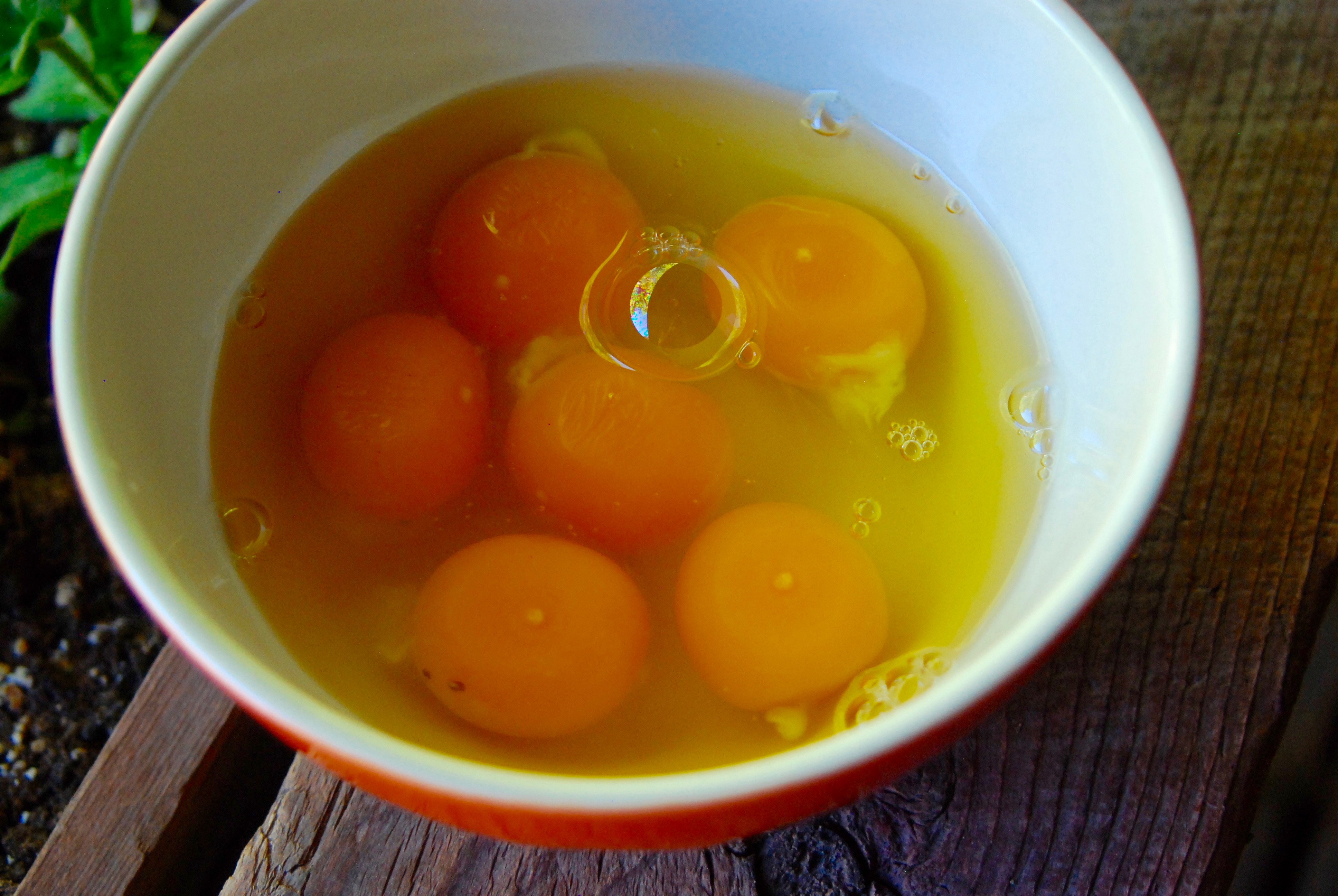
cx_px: 669
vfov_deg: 20.2
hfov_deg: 29.8
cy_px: 448
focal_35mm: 68
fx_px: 2512
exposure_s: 1/100
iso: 800
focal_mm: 45
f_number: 4.5
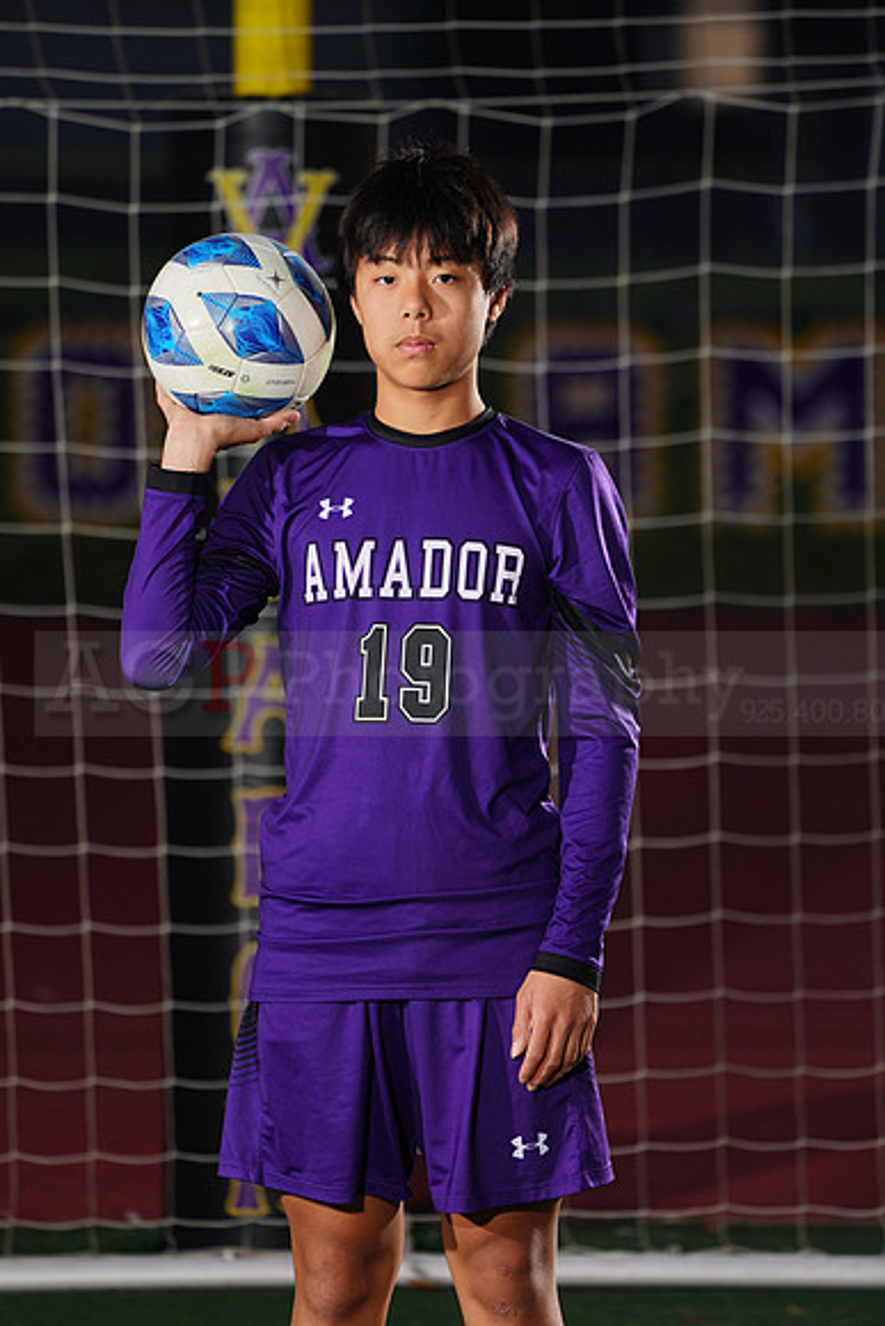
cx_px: 442
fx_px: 13524
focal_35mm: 367
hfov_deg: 3.7
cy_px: 663
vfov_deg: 5.6
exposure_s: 1/200
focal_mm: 367
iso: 200
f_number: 7.1
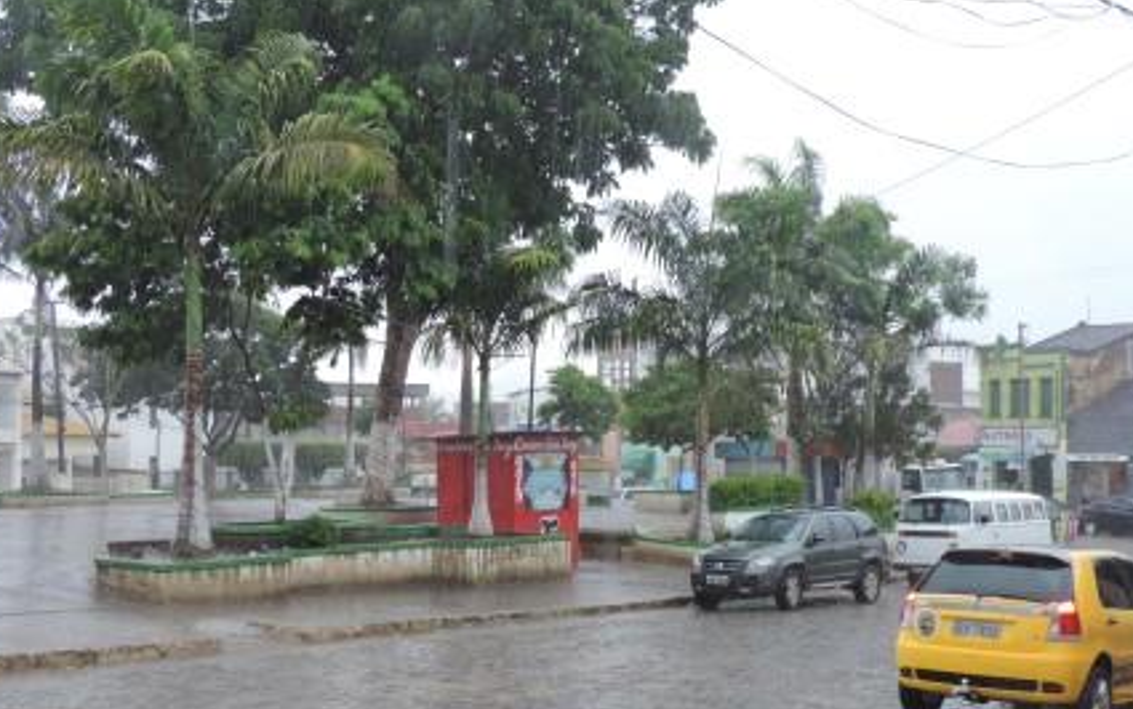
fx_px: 1483
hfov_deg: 41.8
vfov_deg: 26.8
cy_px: 434
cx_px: 557
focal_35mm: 48
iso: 140
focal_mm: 7.6
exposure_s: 1/50
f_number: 3.4
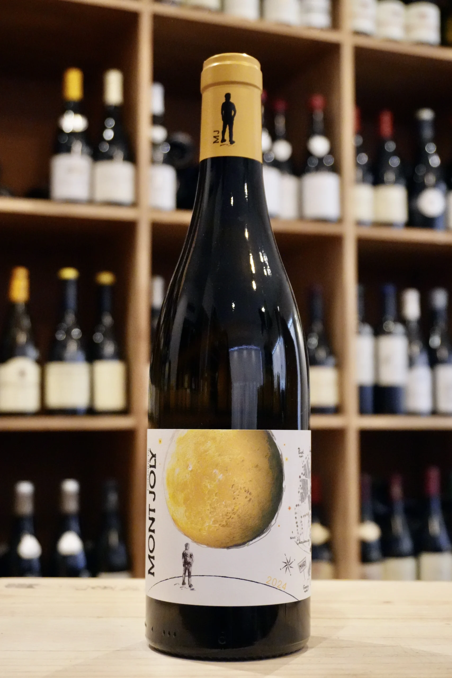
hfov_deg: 27.3
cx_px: 226
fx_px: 932
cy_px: 339
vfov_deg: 40.0
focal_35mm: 50
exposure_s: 1/125
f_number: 5
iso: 6400
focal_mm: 33
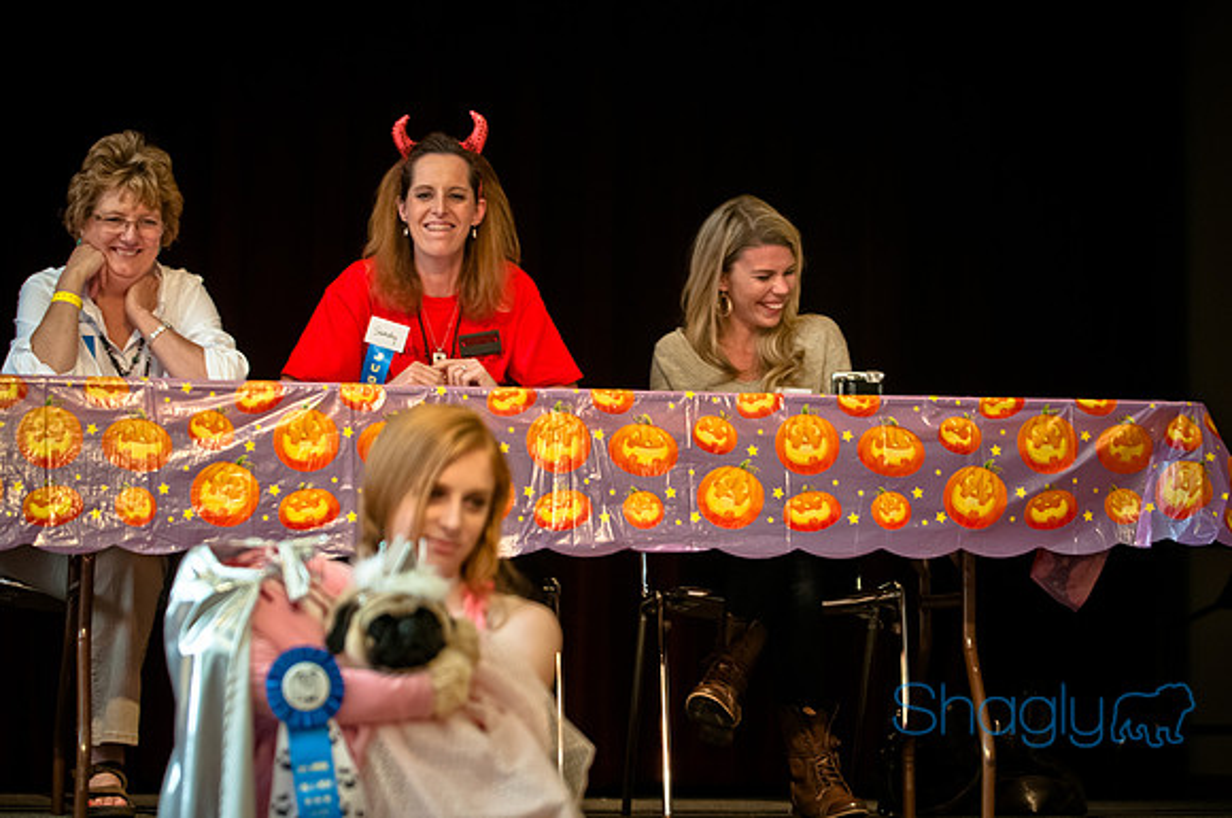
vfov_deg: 11.4
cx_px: 616
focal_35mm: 120
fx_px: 4101
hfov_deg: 17.1
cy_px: 409
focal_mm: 80
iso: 200
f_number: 2.8
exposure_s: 1/125
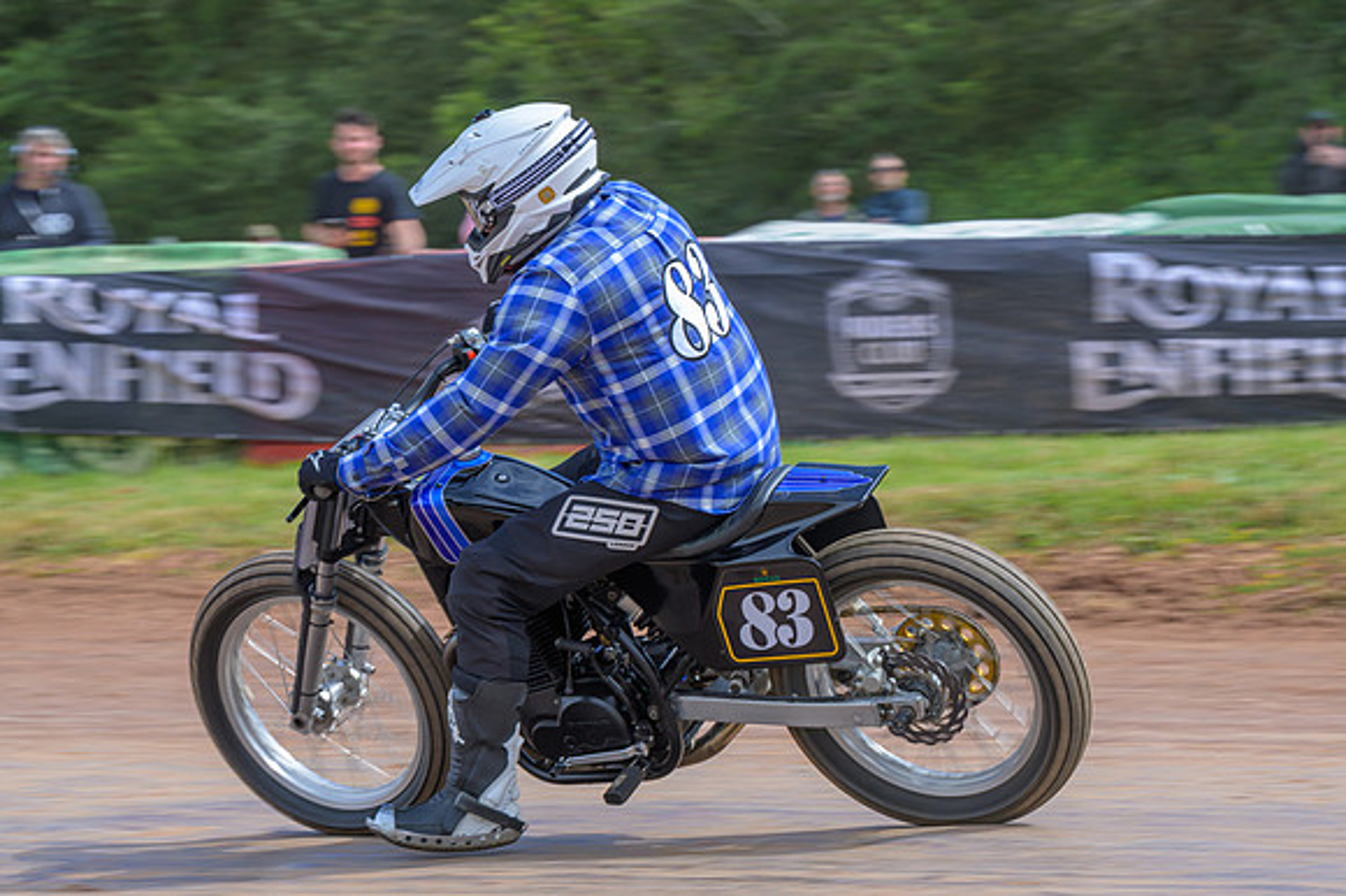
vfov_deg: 8.0
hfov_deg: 12.0
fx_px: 6427
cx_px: 673
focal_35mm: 172
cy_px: 448
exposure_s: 1/250
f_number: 7.1
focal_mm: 115
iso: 140
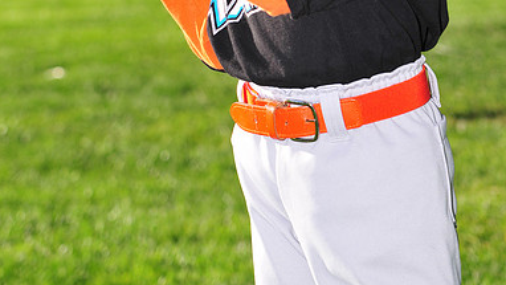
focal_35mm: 179
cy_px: -72
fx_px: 2399
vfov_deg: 6.7
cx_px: 254
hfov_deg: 12.0
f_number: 4.5
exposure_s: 1/800
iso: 200
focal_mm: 75
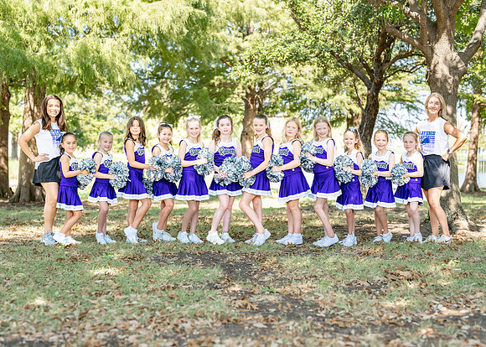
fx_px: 739
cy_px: 174
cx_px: 244
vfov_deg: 26.4
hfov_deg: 36.4
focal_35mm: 54
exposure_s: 1/400
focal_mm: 50
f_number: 2.2
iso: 100
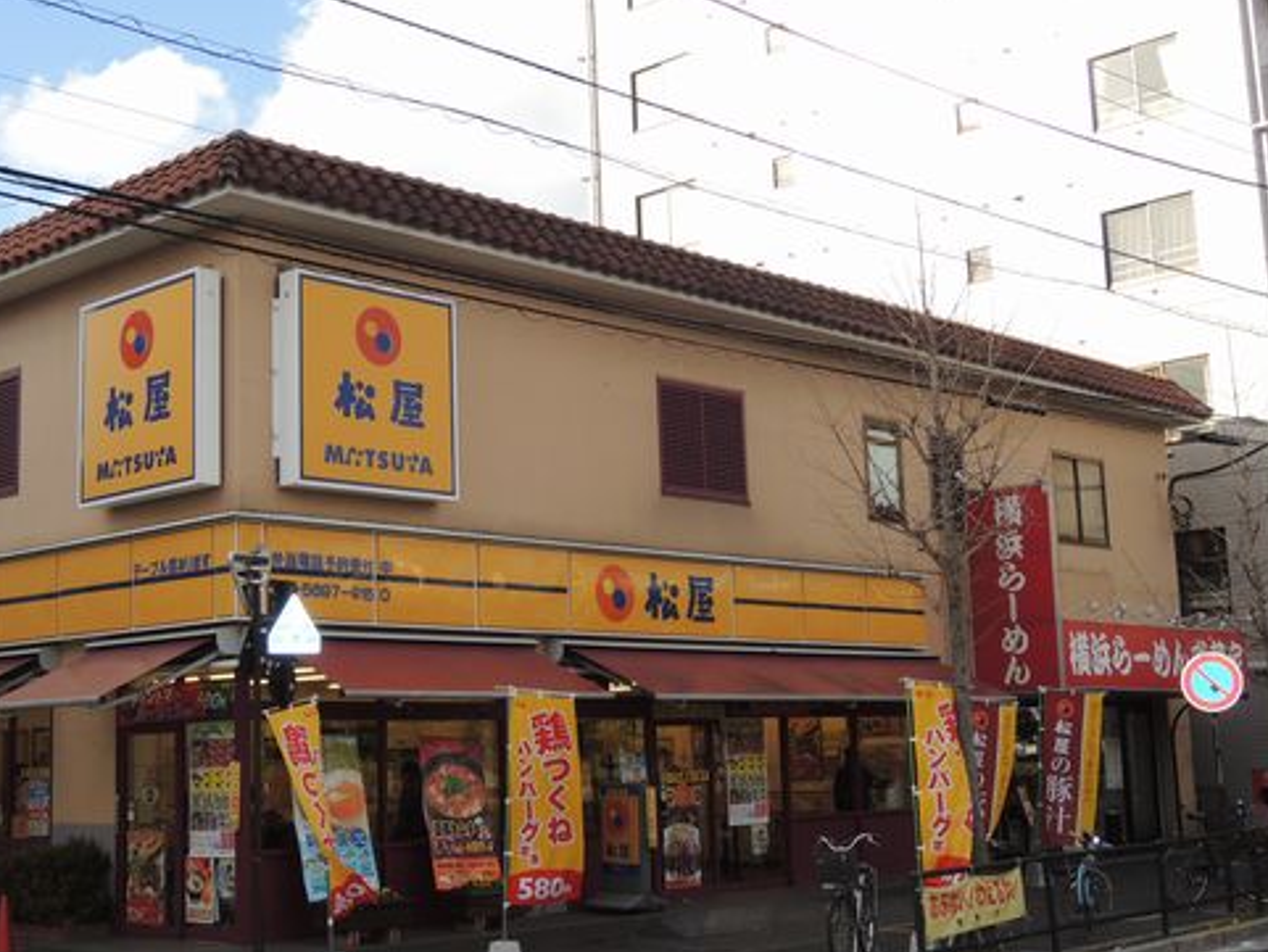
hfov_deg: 35.4
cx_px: 506
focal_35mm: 54
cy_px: 456
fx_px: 1979
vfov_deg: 27.0
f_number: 3.3
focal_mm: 7.2
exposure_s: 1/500
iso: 100
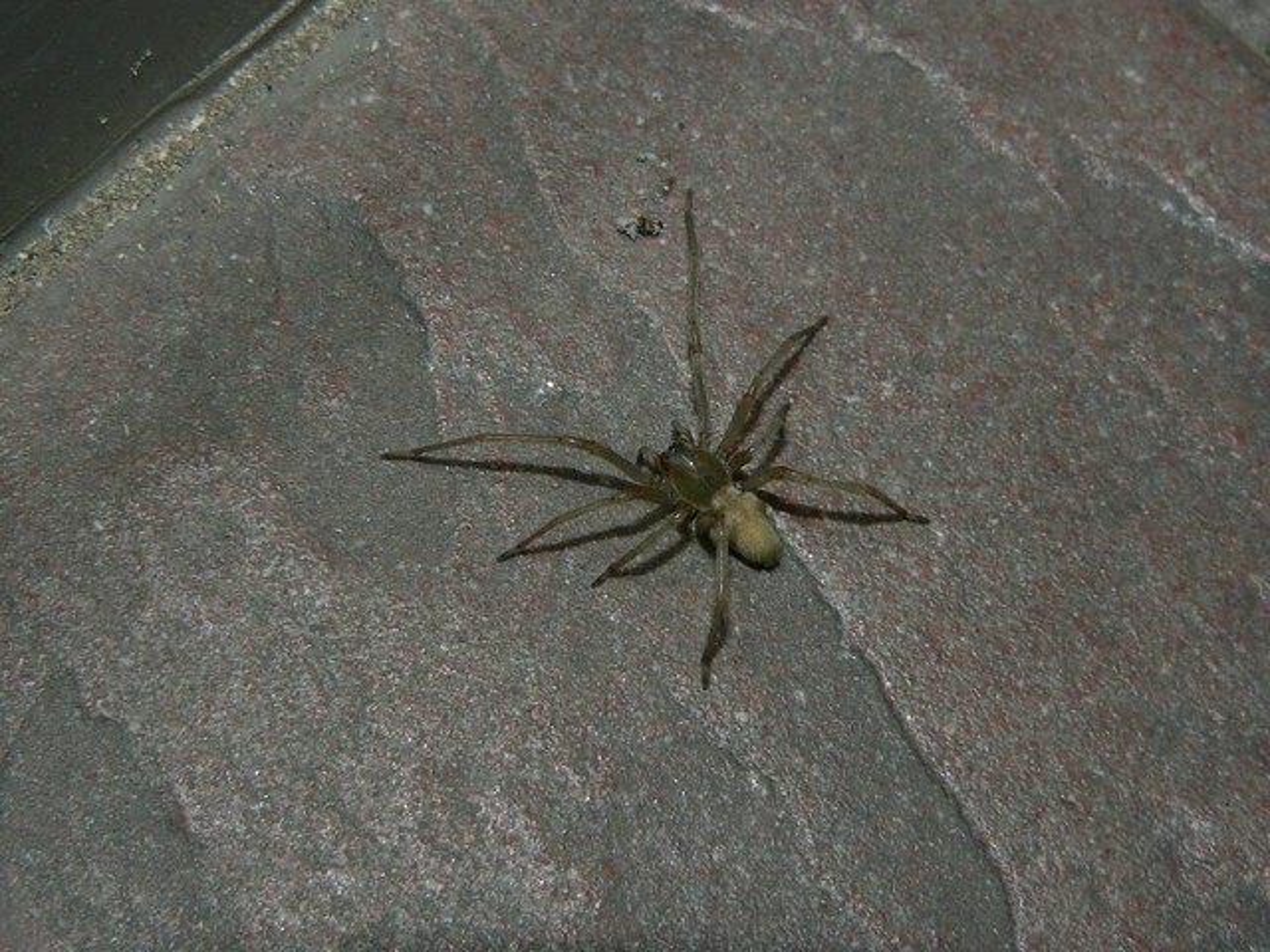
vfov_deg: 15.9
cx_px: 635
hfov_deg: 21.1
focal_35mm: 93
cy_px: 476
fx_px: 3412
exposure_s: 1/60
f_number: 4
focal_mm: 15.5
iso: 100
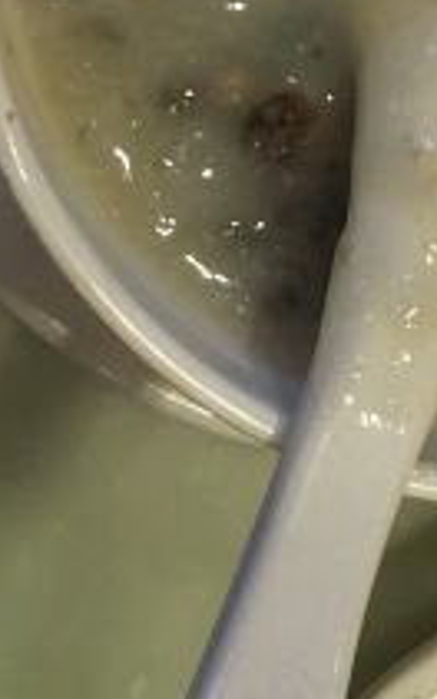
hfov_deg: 12.0
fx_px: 1942
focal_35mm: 102
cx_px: 727
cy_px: 215
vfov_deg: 20.3
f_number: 2.2
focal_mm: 4.15
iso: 25
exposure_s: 1/50
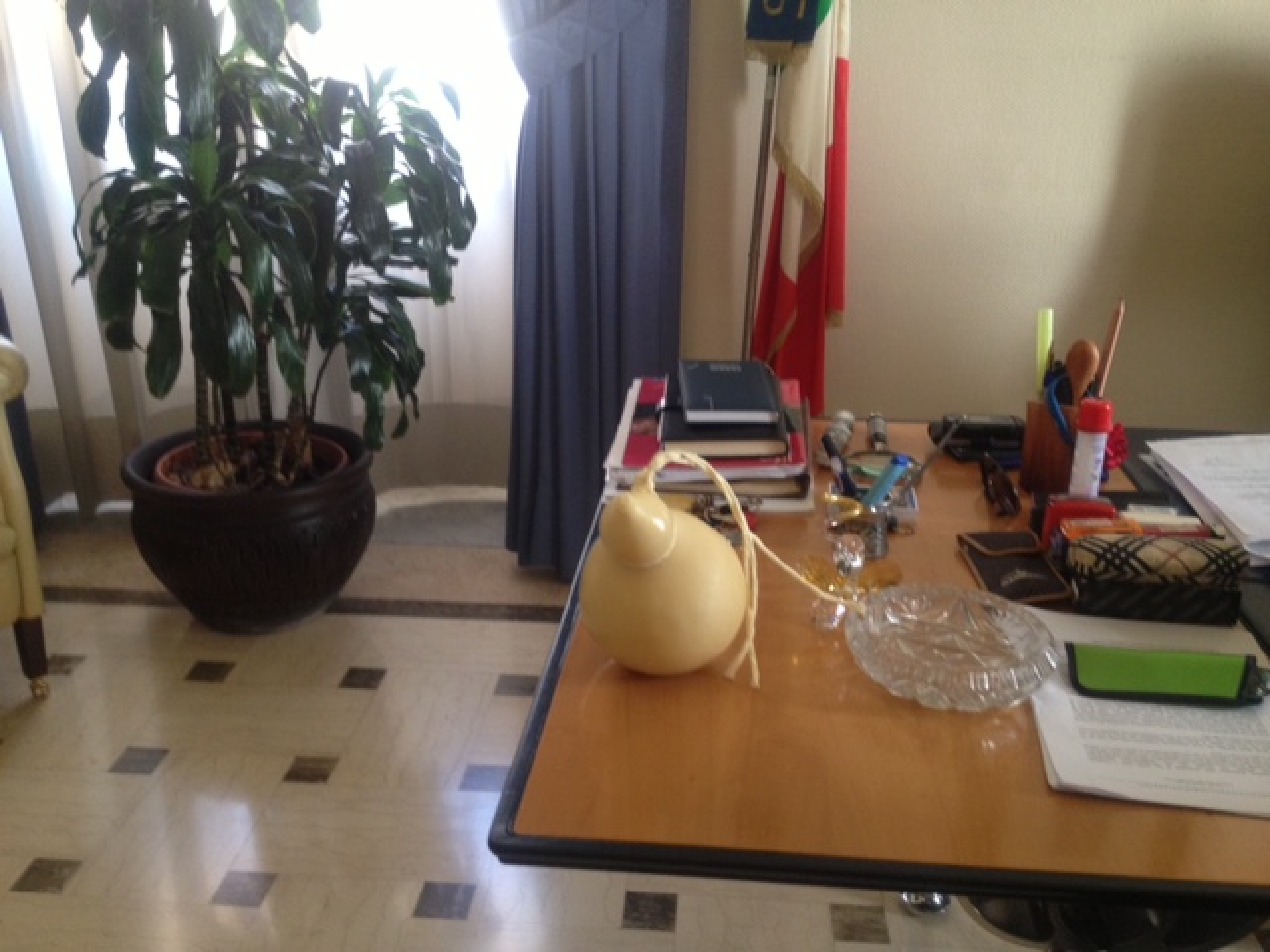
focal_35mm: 35
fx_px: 1284
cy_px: 476
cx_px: 635
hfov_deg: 52.6
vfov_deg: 40.7
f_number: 2.4
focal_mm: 4.28
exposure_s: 1/20
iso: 160
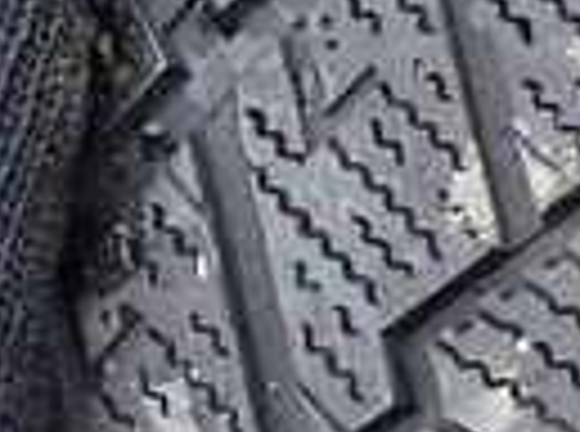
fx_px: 2339
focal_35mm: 140
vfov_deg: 10.4
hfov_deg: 12.6
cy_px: -9
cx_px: 1124
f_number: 3.2
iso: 100
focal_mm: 5.4
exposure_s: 1/60
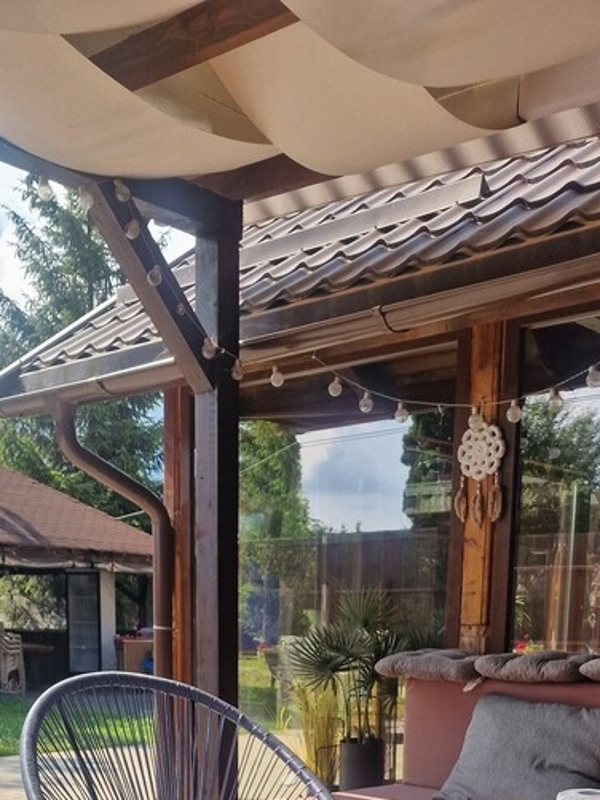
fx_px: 1086
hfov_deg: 30.9
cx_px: 271
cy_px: 816
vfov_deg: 36.1
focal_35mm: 47
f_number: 1.8
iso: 50
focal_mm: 6.4
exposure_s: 1/481
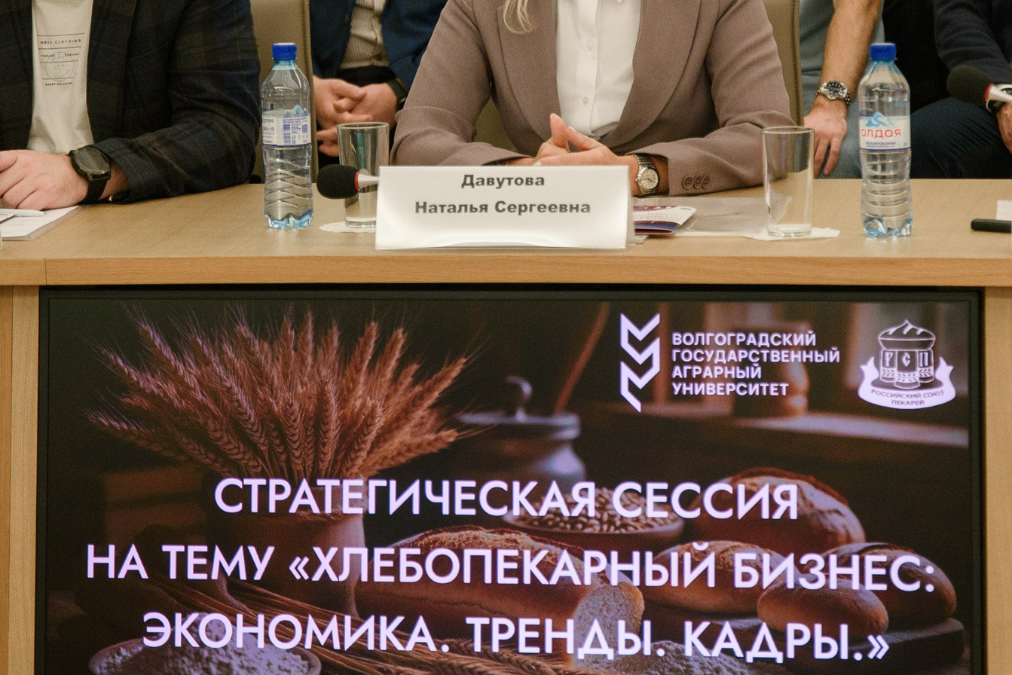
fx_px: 3683
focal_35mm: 131
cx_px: 579
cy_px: 57
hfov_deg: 15.6
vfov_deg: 10.4
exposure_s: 1/400
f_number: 3.5
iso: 1600
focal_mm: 55
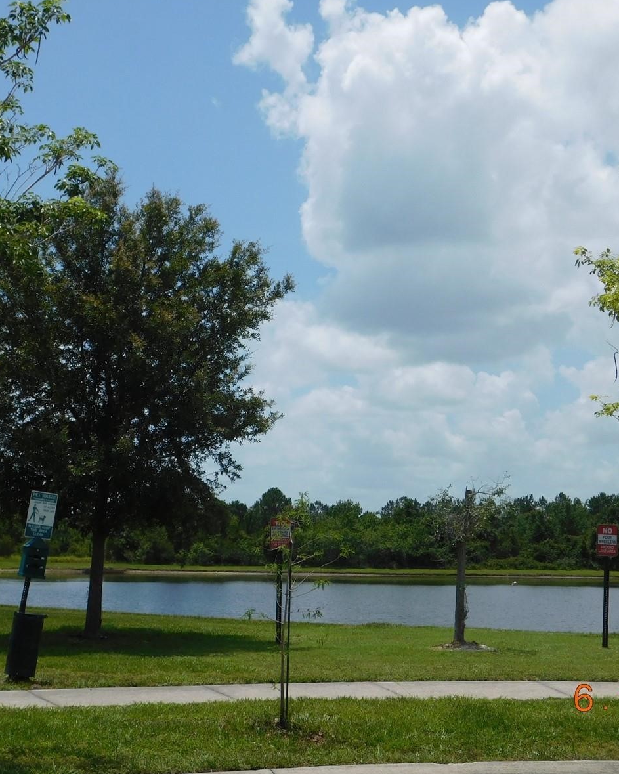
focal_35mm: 53
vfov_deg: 35.4
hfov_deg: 28.6
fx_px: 1214
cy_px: 387
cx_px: 309
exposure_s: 1/640
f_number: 7.2
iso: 125
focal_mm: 7.1
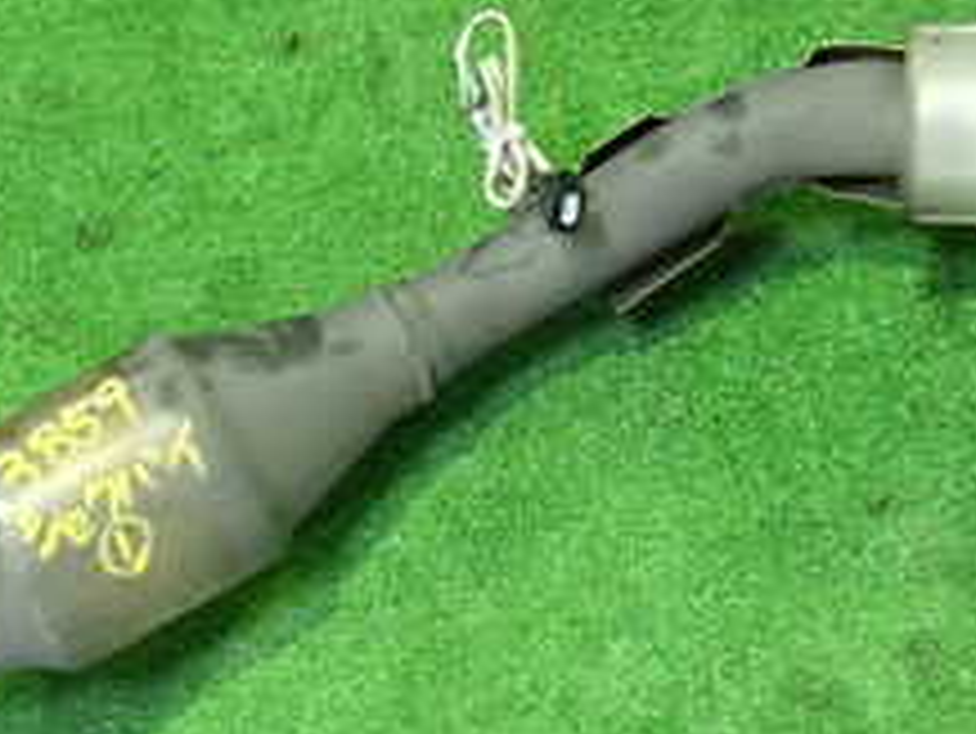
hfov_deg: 23.5
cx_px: 490
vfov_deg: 17.7
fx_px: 2341
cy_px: 504
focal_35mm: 83
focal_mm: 5.4
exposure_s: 1/30
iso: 800
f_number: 2.3
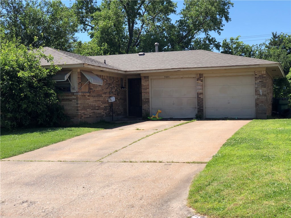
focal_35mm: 52
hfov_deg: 36.8
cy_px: 109
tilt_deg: +2.3
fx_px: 437
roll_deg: +2.5
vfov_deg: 28.0
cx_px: 146
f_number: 2.4
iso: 16
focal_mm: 6
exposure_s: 1/759
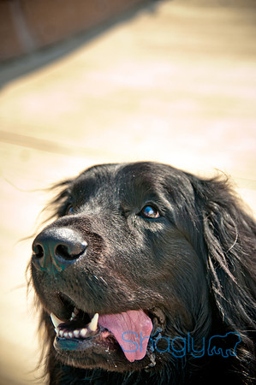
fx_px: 722
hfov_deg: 20.1
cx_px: 128
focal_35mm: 68
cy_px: 192
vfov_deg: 29.9
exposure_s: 1/800
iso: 200
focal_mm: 45
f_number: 2.8
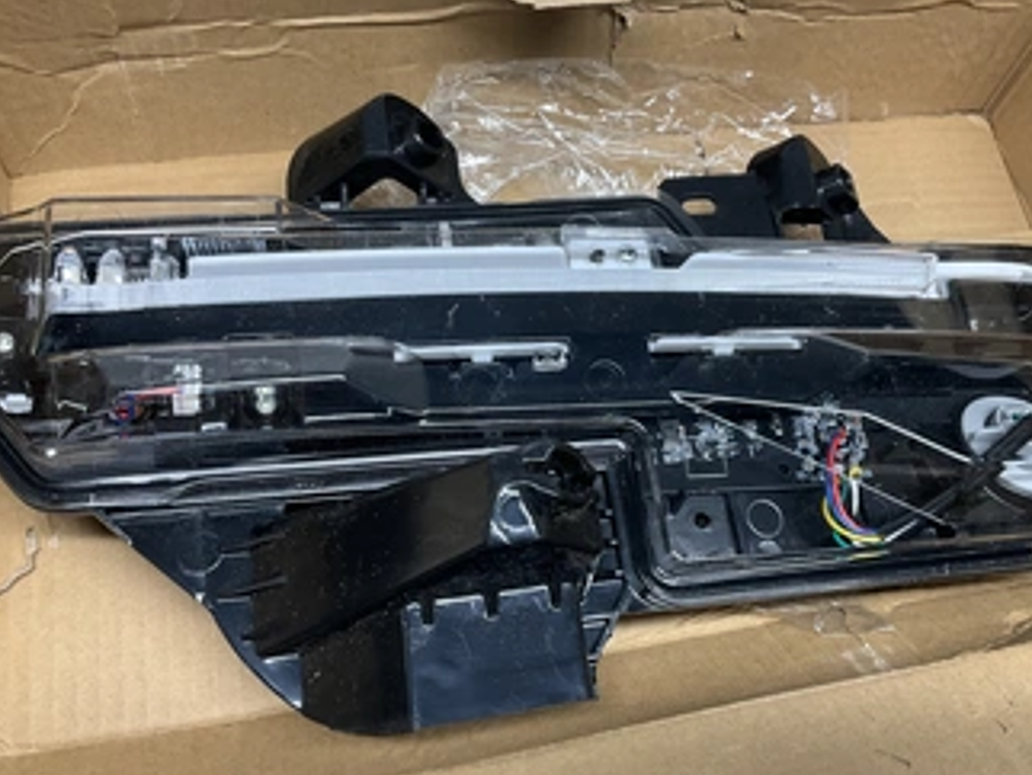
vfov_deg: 39.7
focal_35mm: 36
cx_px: 577
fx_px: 1074
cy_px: 375
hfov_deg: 51.2
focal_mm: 3
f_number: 1.8
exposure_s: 1/120
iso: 64
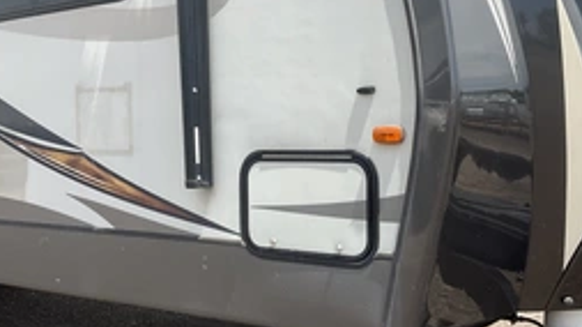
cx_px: 336
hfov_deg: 41.2
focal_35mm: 50
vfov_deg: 23.9
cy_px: 150
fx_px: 771
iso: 25
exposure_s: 1/1121
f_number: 1.8
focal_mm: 3
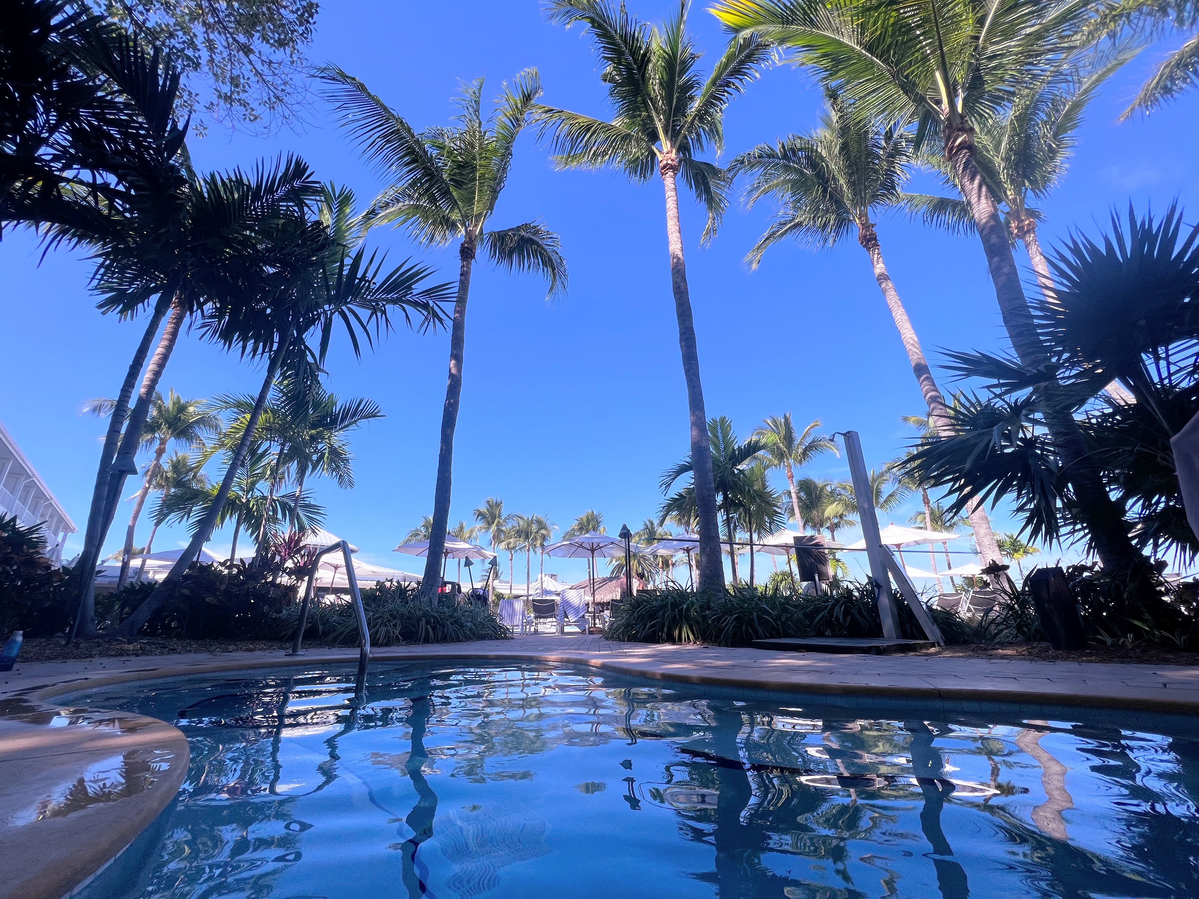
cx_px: 600
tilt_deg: +19.9
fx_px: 450
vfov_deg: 89.9
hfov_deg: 106.2
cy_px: 450
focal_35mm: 13
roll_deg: +1.1
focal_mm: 1.57
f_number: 1.8
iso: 32
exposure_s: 1/1410
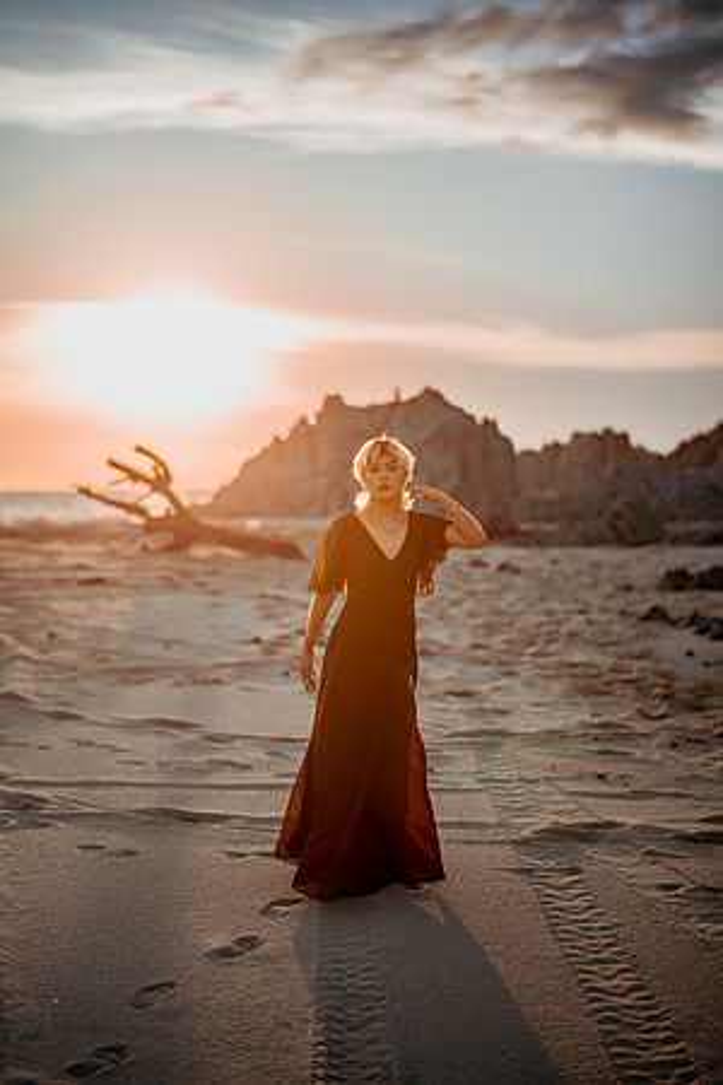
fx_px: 1747
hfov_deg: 23.4
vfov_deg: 34.5
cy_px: 542
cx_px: 362
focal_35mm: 58
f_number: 1.4
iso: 100
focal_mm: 58
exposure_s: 1/5000
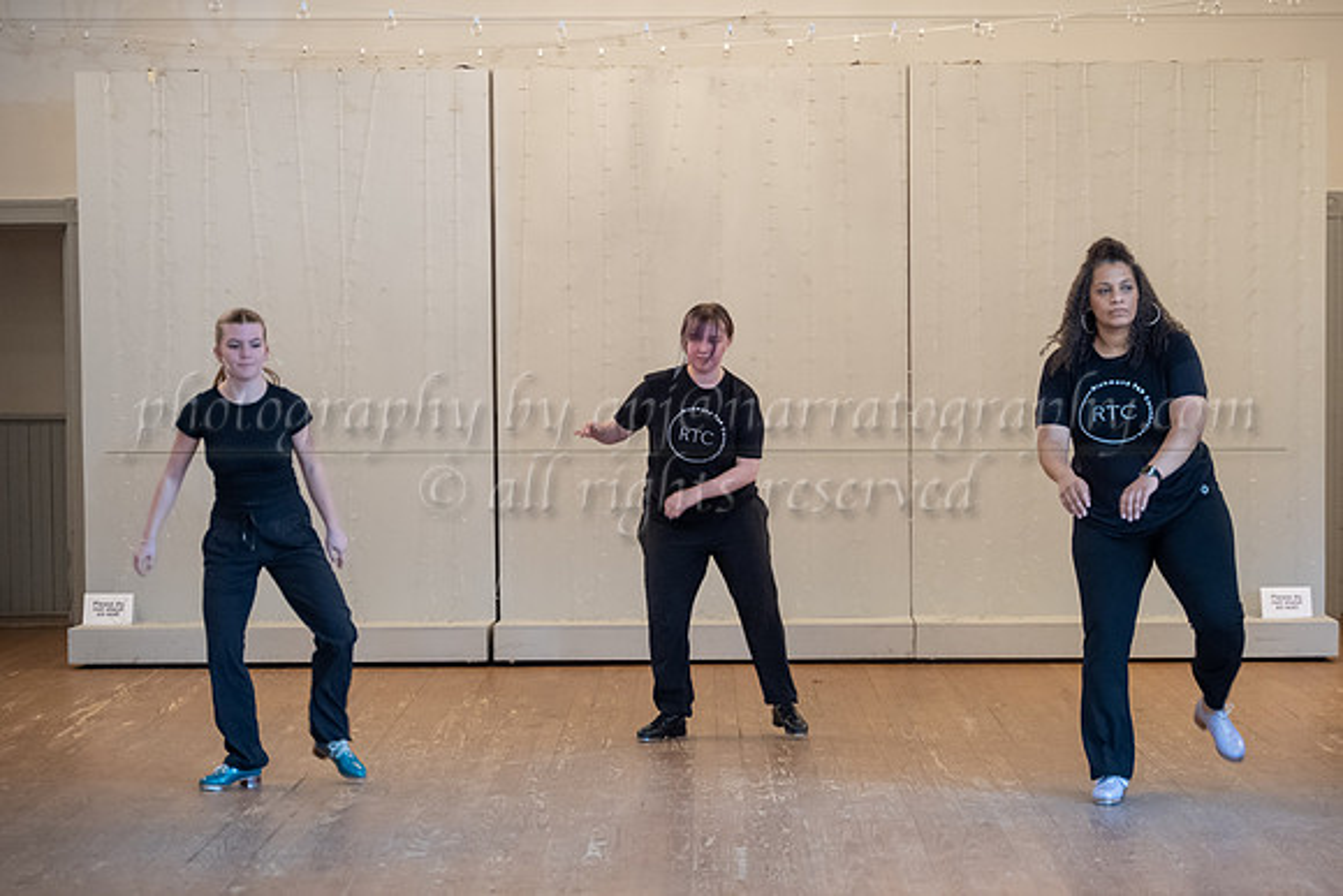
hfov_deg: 22.2
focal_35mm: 92
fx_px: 3417
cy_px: 506
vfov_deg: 14.9
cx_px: 717
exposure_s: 1/200
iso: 1600
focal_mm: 75
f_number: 2.8
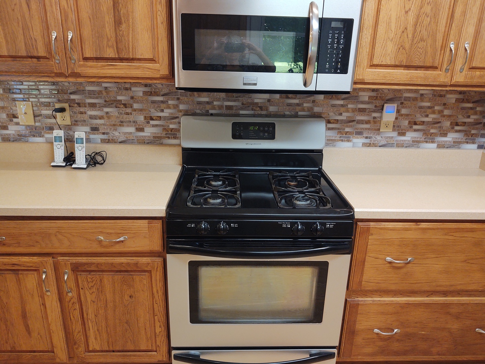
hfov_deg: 65.3
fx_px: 378
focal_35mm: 27
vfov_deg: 51.4
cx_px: 242
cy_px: 182
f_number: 1.7
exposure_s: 1/50
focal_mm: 4.75
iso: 157
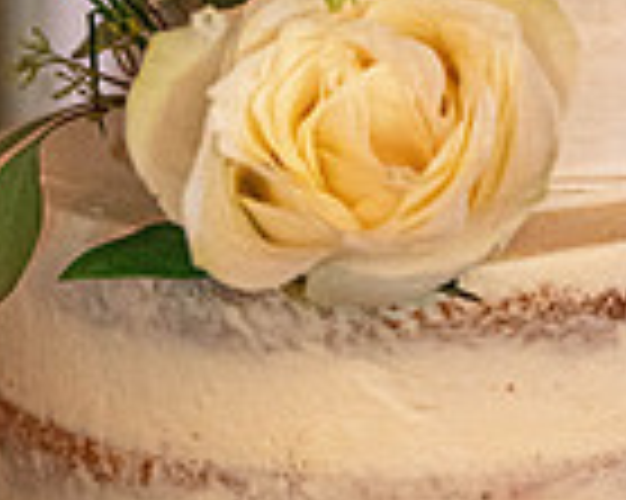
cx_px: 475
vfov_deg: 3.3
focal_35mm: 470
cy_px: 18
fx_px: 8702
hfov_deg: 4.1
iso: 4500
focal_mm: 155
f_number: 2.8
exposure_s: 1/125
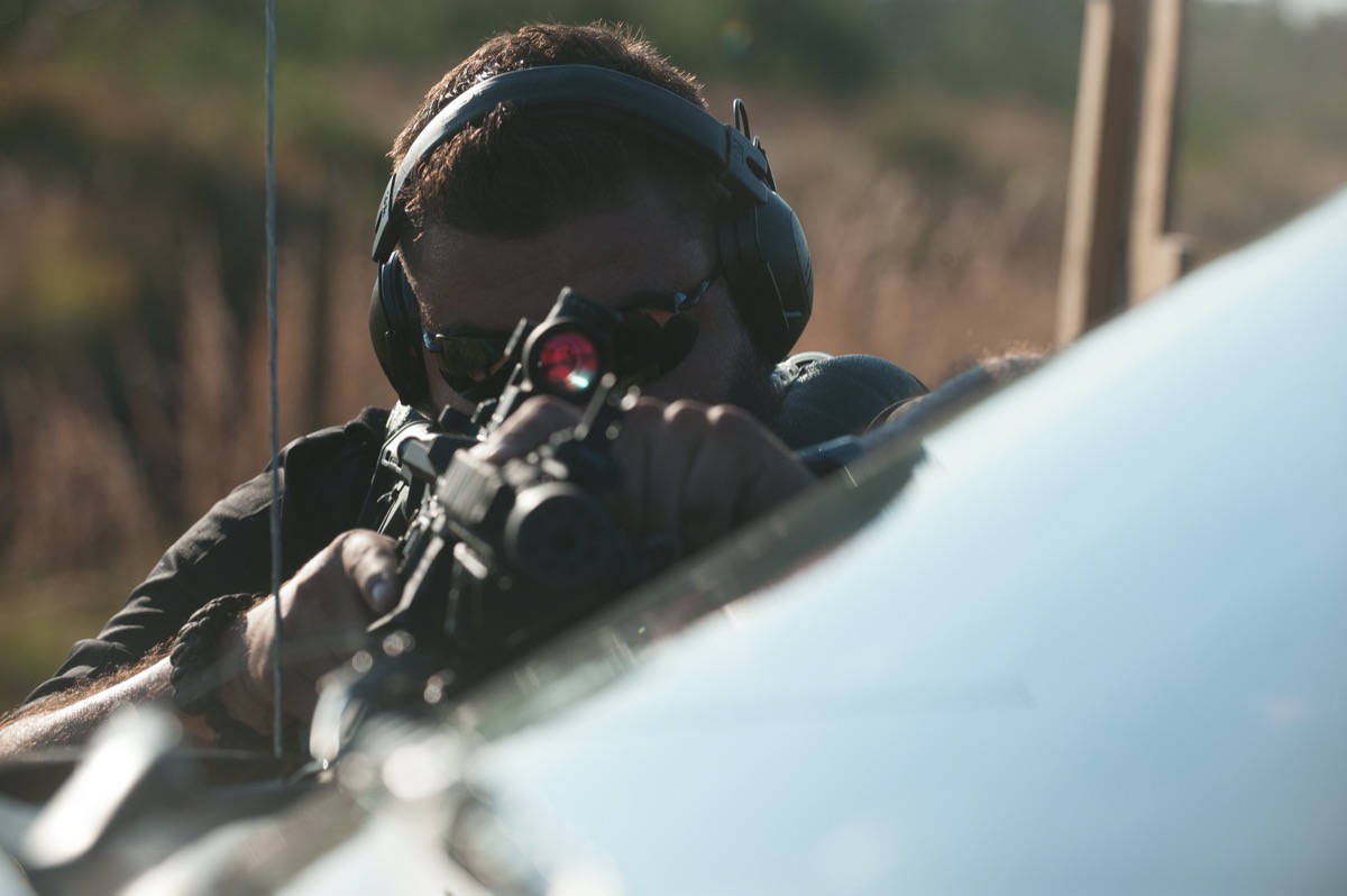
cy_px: 448
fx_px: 4486
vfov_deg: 11.4
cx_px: 674
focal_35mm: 120
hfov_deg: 17.1
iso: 500
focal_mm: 120
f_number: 5
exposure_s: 1/3200
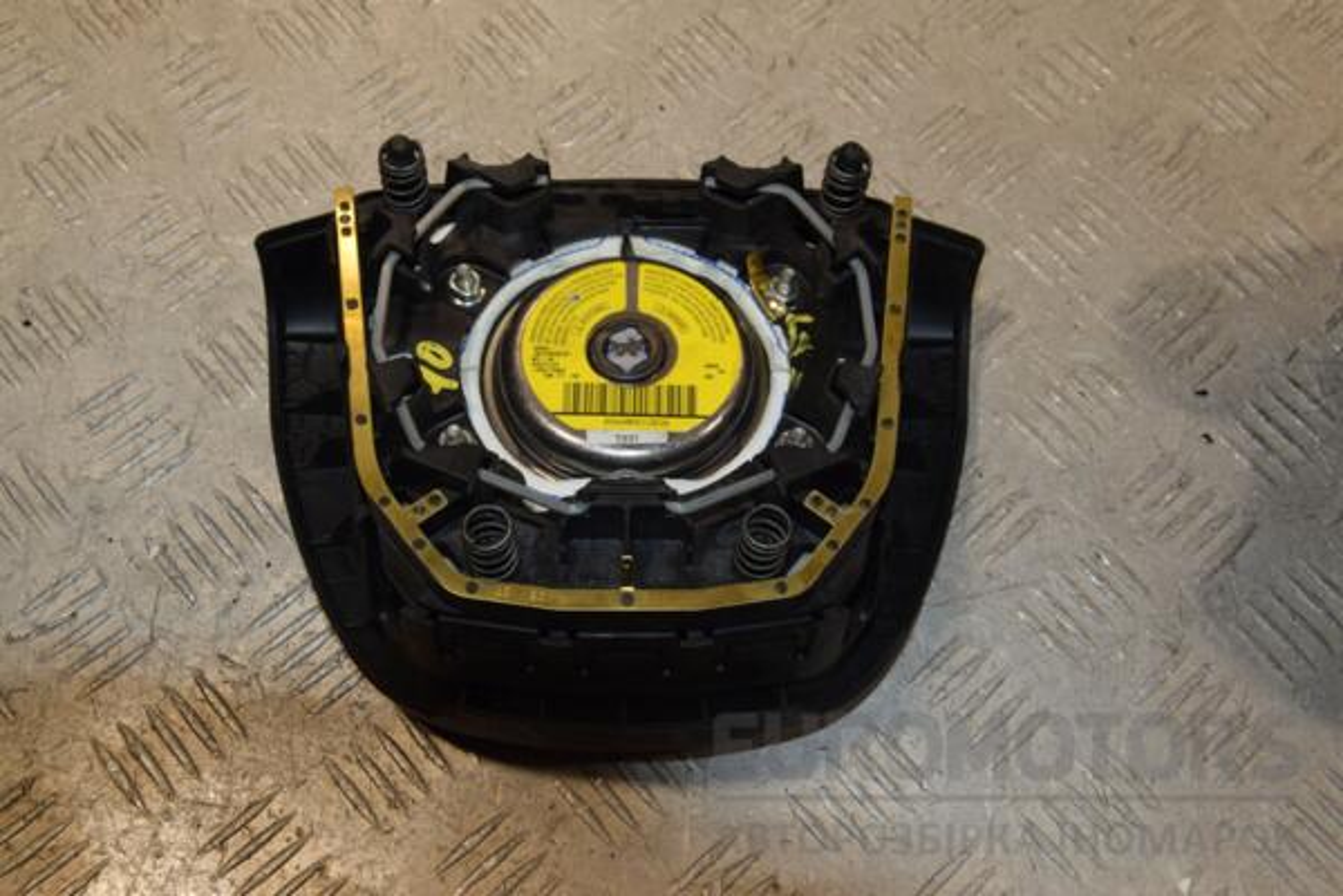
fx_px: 1567
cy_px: 448
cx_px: 672
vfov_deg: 31.9
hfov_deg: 46.4
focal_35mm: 42
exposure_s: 1/200
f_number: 8
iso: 800
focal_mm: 28
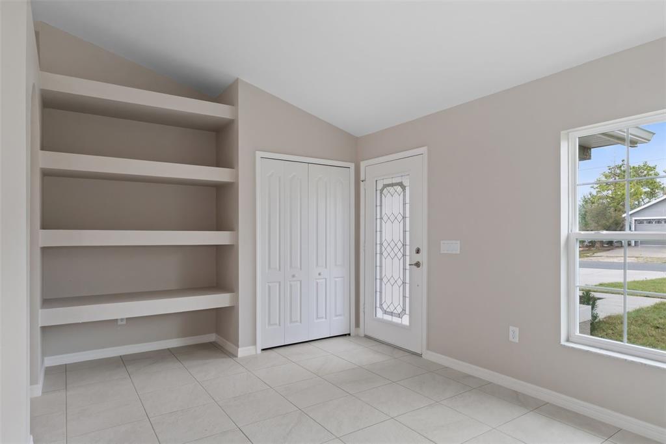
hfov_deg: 85.4
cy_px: 222
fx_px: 361
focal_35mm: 20
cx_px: 333
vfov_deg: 63.2
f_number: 8
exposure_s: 1/4
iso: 1000
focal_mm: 13
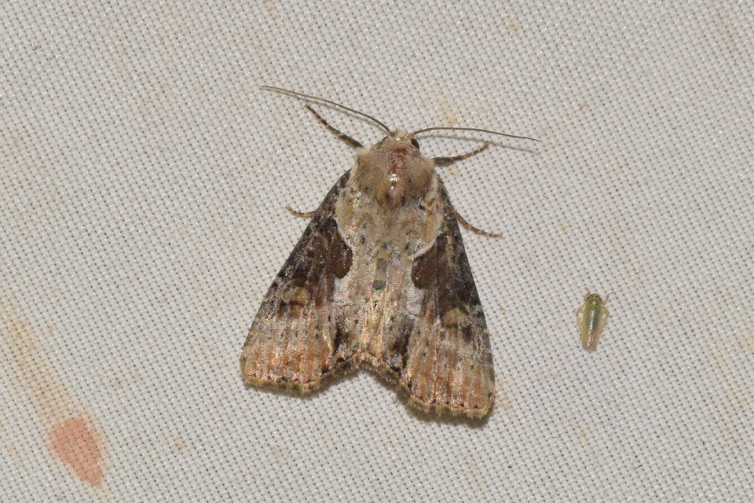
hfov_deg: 9.8
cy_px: 252
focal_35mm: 210
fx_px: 4398
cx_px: 377
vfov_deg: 6.5
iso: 1000
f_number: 14
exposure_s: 1/200
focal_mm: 140
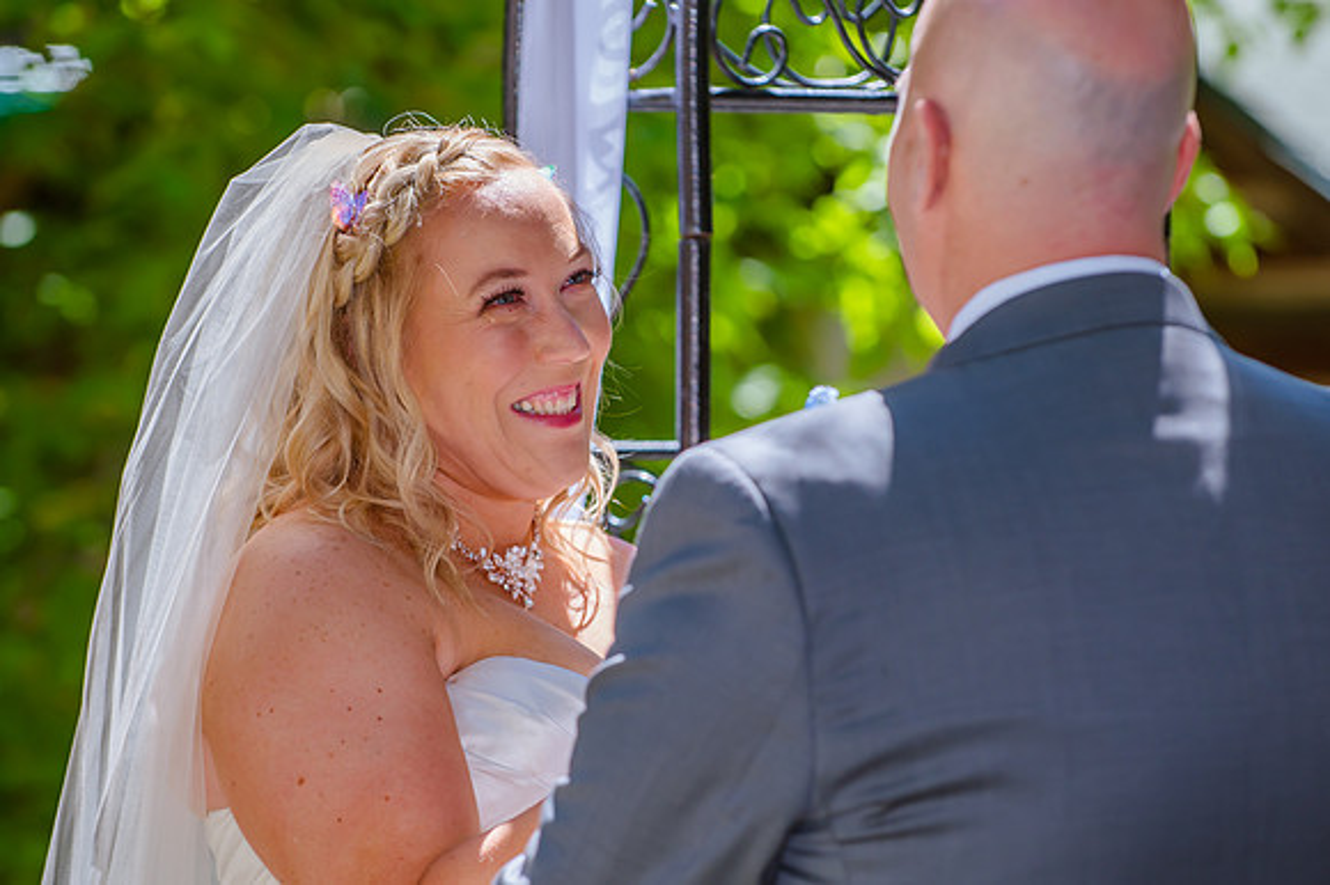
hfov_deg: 9.4
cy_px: 447
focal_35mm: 219
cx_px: 632
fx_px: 8087
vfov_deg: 6.3
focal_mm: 170
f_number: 4
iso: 200
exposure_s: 1/640
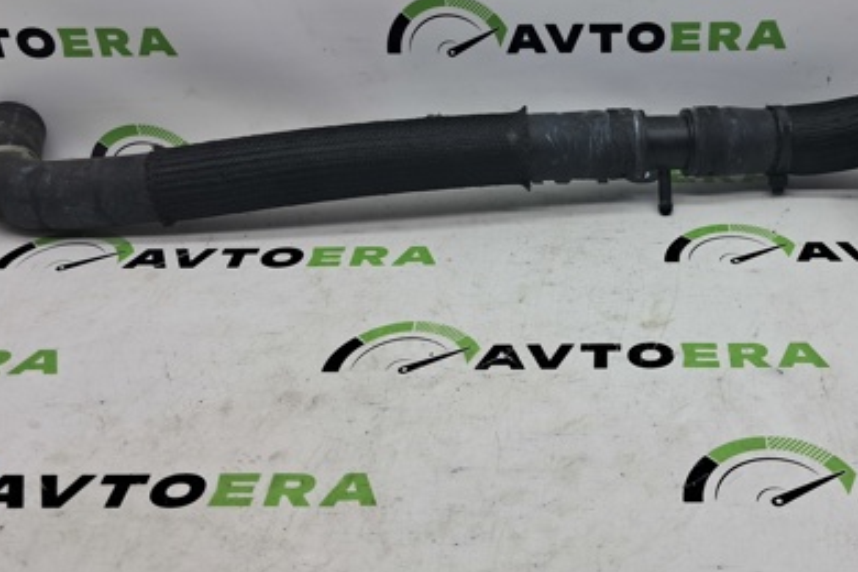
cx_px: 605
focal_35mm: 46
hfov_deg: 41.9
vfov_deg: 29.1
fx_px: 1096
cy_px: 201
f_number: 1.8
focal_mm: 4
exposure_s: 1/100
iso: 50
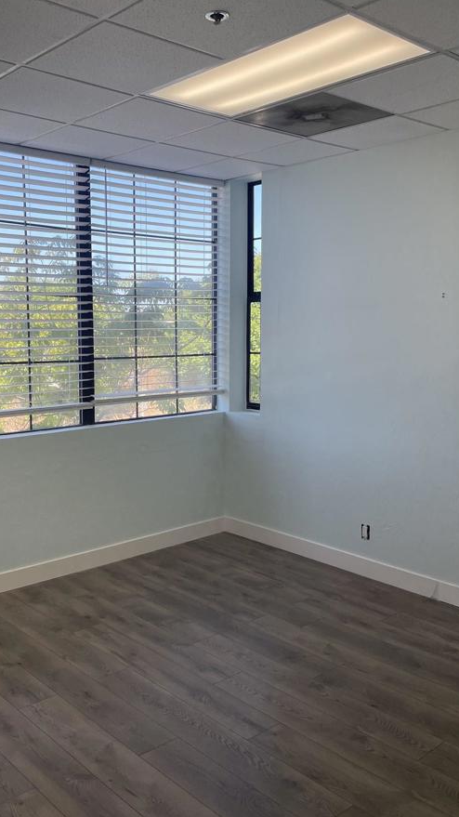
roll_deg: +0.7
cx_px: 174
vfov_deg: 59.4
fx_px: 715
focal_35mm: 33
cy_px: 364
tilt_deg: -3.1
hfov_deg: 35.4
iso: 32
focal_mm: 4.2
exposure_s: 1/299
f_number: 1.6
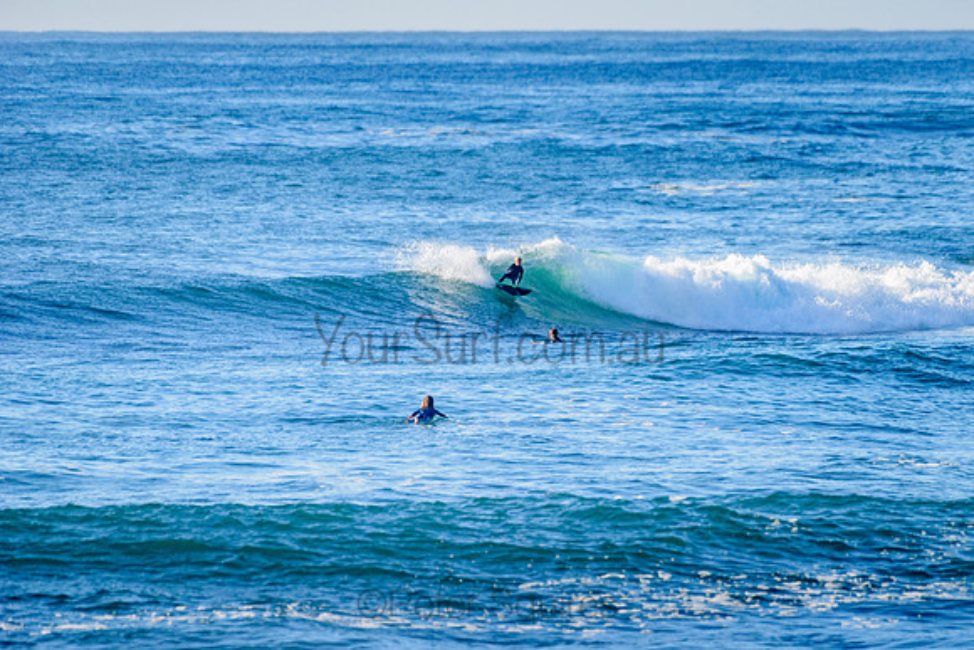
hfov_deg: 3.4
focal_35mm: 613
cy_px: 277
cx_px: 597
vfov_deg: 2.2
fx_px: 16594
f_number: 5.6
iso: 360
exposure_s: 1/2000
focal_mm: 500
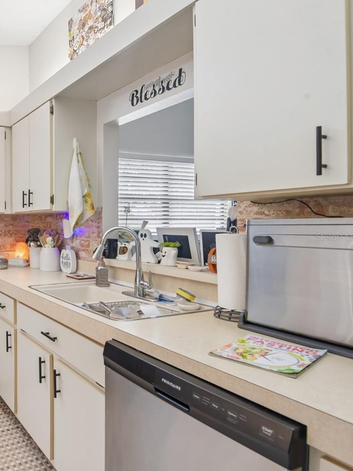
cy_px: 237
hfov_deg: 46.3
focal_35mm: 24
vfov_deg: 71.6
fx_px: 326
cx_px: -10
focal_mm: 16
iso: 400
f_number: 8
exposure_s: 1/15
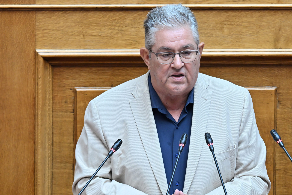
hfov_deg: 3.5
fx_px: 4825
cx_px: 176
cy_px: 131
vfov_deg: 2.3
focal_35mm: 595
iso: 2000
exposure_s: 1/200
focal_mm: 430
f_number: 6
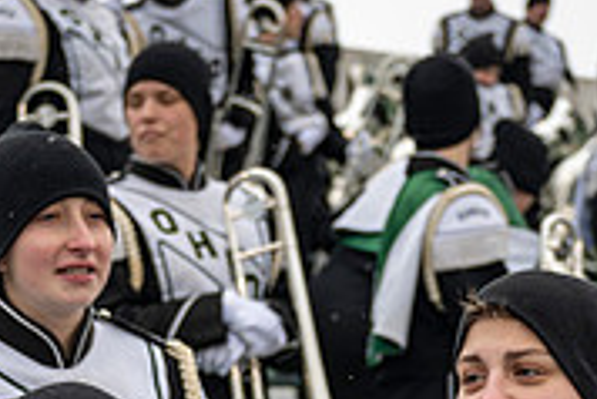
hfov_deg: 19.2
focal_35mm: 106
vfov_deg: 12.2
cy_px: 632
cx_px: 235
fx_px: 1759
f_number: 2.8
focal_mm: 32.5
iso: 160
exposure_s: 1/500
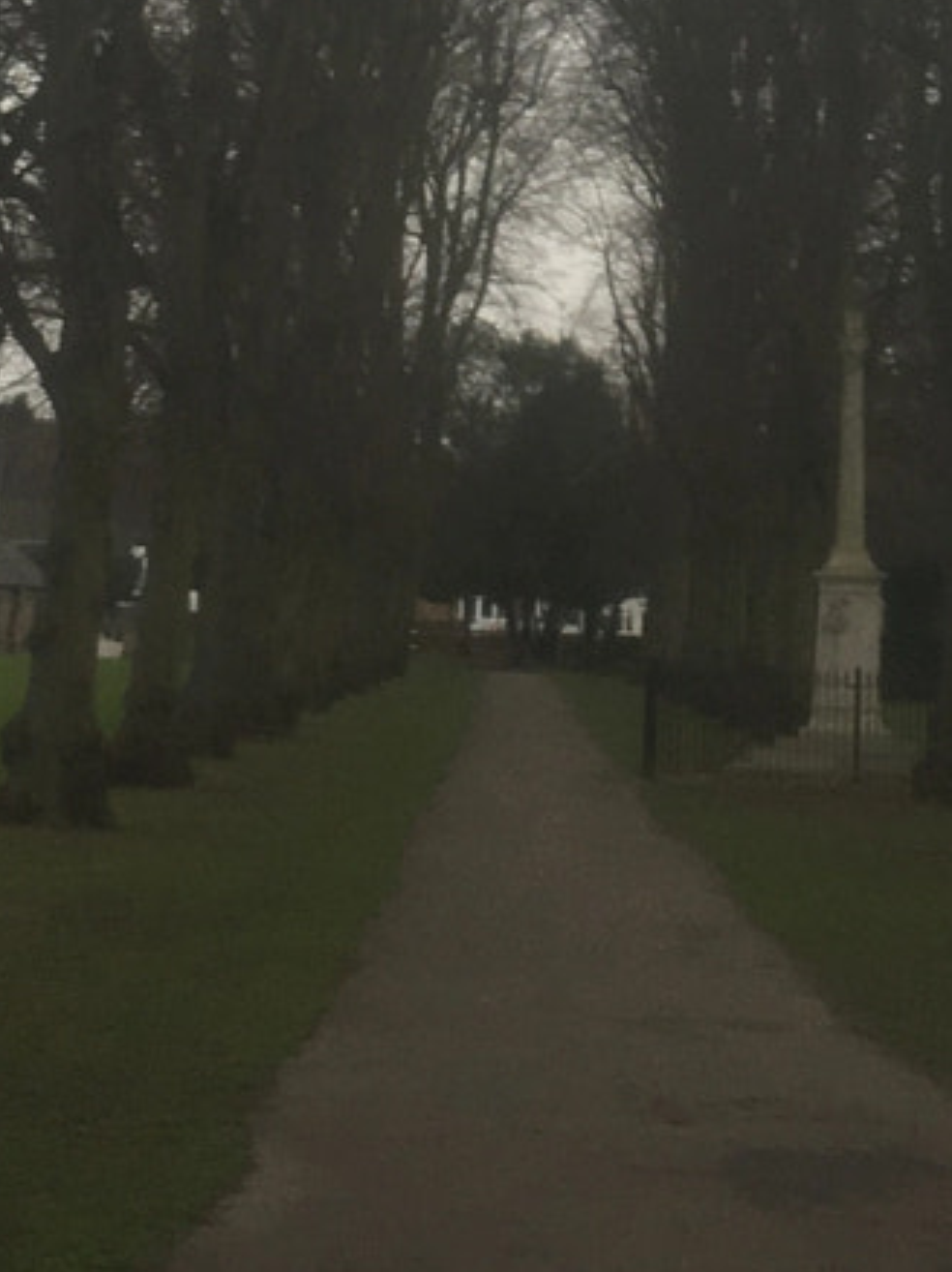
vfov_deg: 17.2
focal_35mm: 106
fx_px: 3891
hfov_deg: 13.9
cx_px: 705
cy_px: -462
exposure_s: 1/176
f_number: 2.2
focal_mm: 4.15
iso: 25
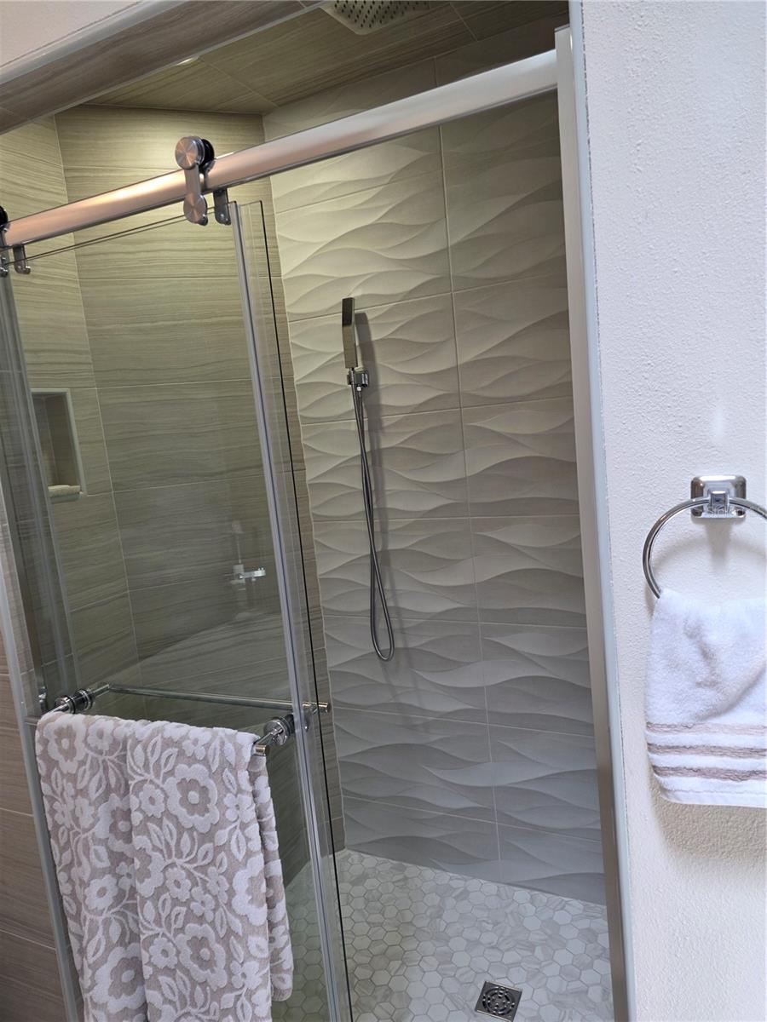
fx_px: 679
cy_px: 511
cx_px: 384
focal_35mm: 23
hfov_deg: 58.9
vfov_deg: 73.9
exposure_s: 1/120
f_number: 1.7
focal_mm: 6.25
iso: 80
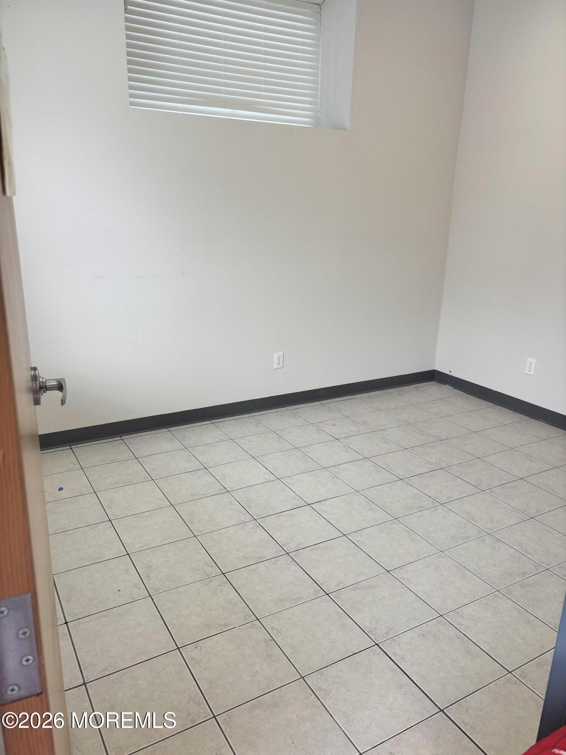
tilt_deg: -20.3
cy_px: 378
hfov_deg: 53.1
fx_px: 567
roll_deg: -2.3
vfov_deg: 67.3
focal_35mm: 26
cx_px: 283
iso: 50
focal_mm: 5.96
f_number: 1.6
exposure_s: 1/297
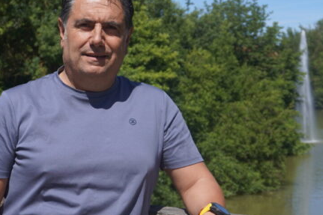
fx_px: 743
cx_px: 129
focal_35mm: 83
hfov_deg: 24.5
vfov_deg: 16.4
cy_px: 135
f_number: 5.6
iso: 100
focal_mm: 31
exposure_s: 1/640
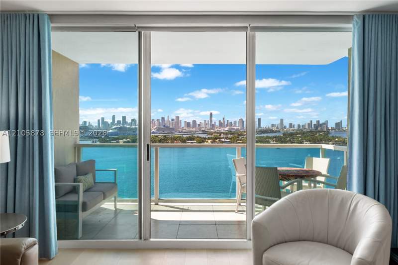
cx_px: 199
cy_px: 132
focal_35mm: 24
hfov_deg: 73.8
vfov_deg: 53.1
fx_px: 265
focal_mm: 24
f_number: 8
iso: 250
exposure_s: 1/60
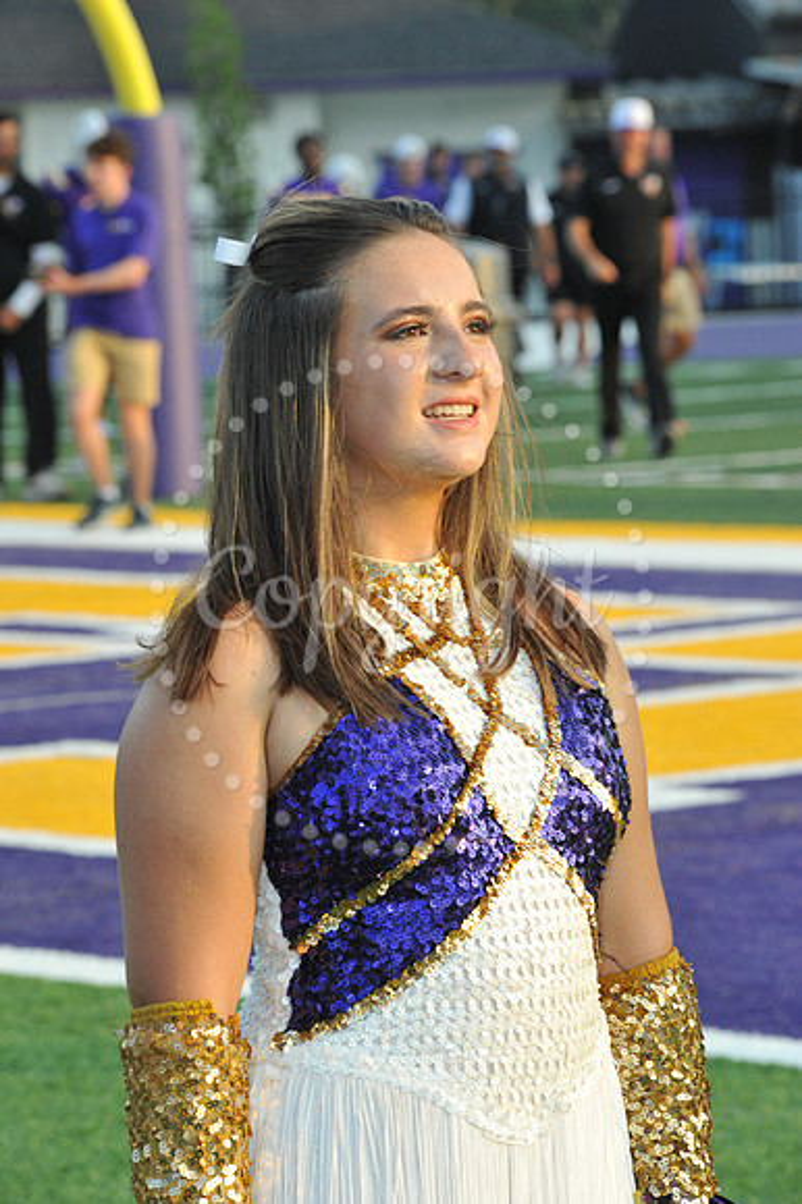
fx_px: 6189
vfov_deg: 11.1
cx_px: 401
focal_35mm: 185
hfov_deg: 7.4
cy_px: 602
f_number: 13
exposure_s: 1/250
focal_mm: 185
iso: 1600
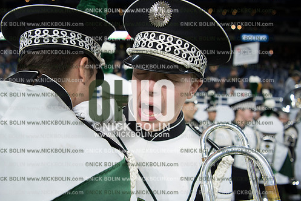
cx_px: 131
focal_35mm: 28
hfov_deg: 65.2
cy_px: 109
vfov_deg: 46.4
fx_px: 234
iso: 1250
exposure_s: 1/800
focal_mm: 24
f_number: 2.8
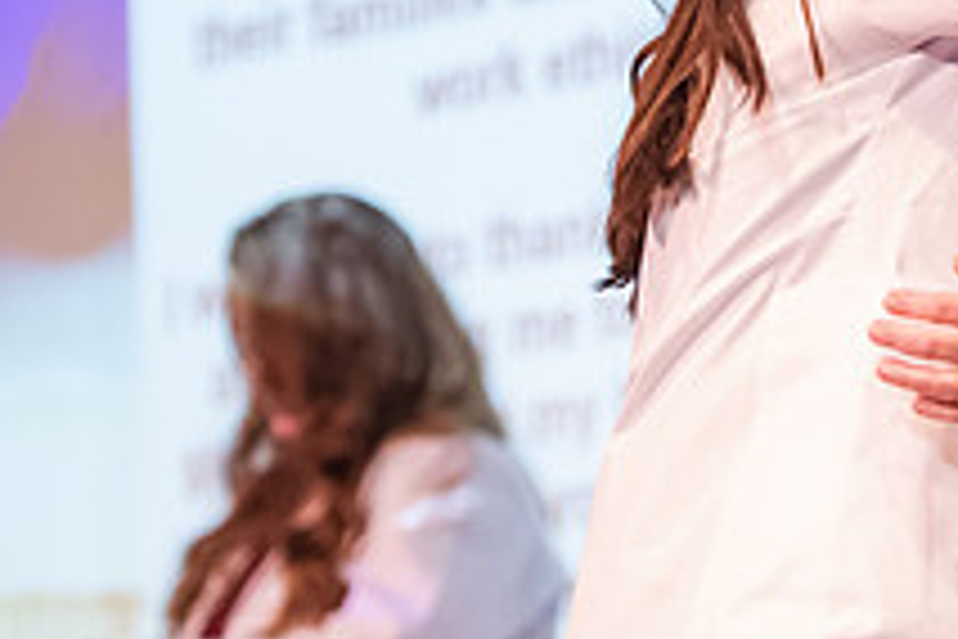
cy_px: 2
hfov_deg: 7.1
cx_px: 1250
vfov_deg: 4.8
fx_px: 7610
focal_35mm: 286
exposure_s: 1/200
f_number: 3.2
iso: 4000
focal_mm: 105
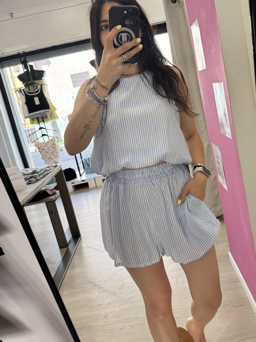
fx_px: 296
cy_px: 140
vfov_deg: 59.5
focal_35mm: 30
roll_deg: +12.4
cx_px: 151
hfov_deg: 46.6
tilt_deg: -32.0
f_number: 1.78
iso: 100
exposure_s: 1/160
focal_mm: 6.76
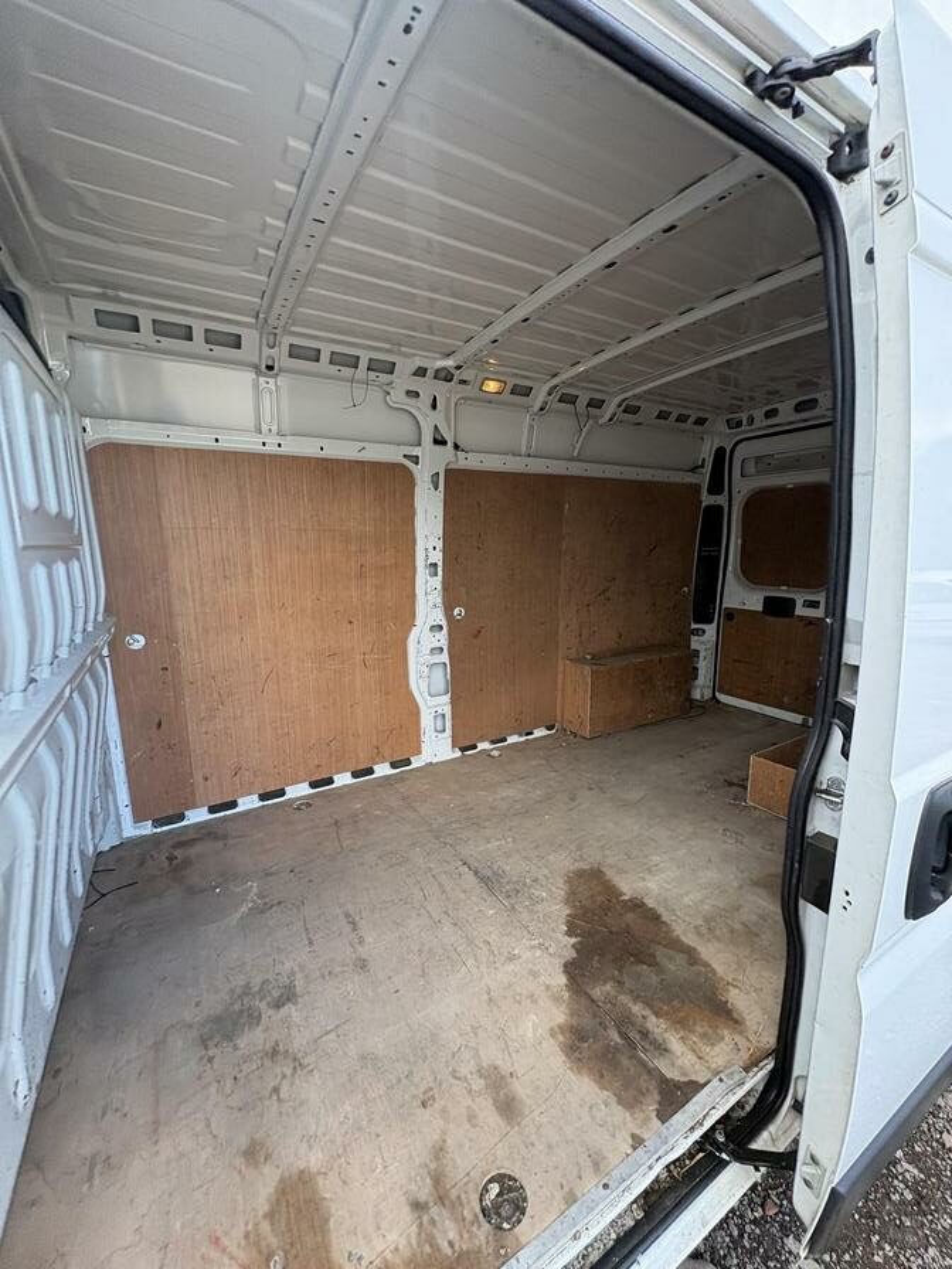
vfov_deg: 102.1
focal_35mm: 14
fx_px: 513
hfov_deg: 85.7
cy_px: 634
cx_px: 476
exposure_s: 1/136
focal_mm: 2.22
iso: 100
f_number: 2.2
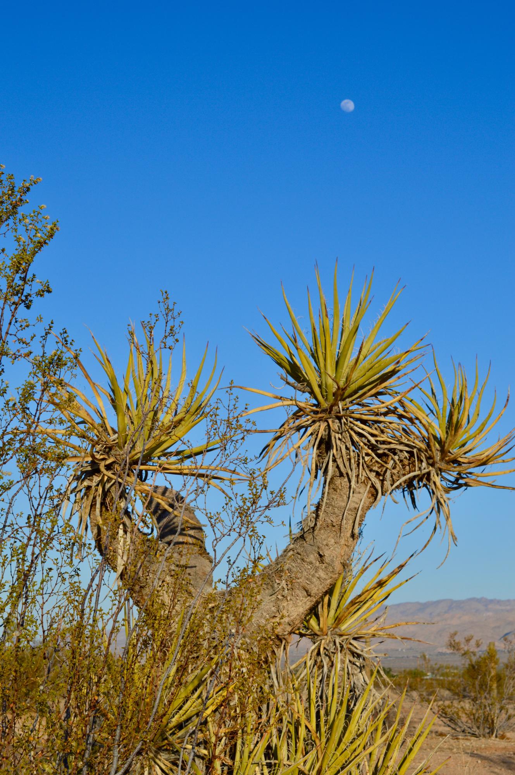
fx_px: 1290
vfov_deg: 33.4
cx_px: 258
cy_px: 388
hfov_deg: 22.6
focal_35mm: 60
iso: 100
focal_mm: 40
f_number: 9
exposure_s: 1/320
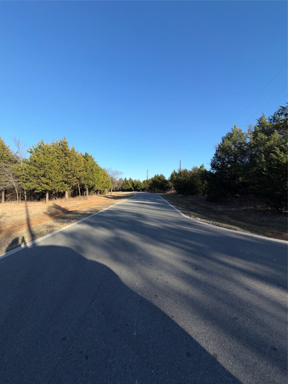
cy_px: 192
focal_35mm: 14
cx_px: 144
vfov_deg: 102.1
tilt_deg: -1.3
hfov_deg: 85.7
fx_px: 155
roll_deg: +0.6
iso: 16
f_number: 2.2
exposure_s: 1/853
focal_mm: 2.22
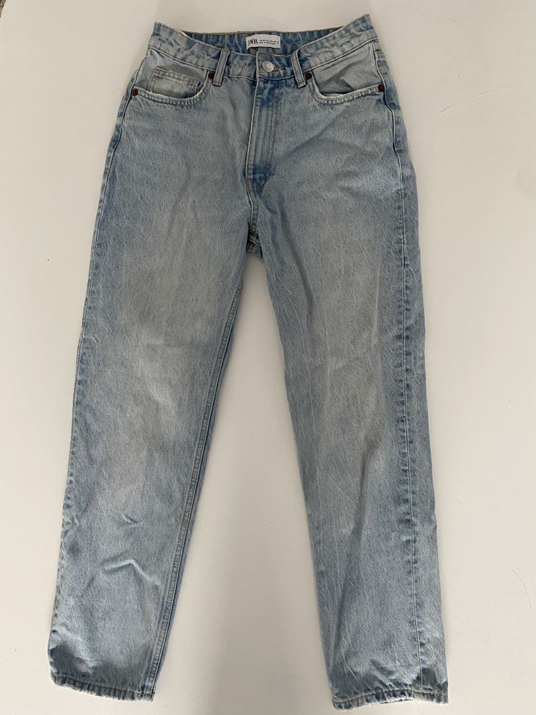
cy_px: 358
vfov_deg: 67.3
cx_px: 268
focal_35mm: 26
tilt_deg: -82.3
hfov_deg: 53.1
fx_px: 537
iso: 125
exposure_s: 1/79
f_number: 1.8
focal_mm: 4.25
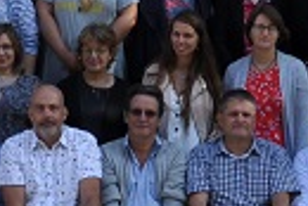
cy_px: -88
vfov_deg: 5.9
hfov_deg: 8.9
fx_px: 1967
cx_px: -49
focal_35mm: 230
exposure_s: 1/200
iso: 200
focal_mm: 21
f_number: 7.1
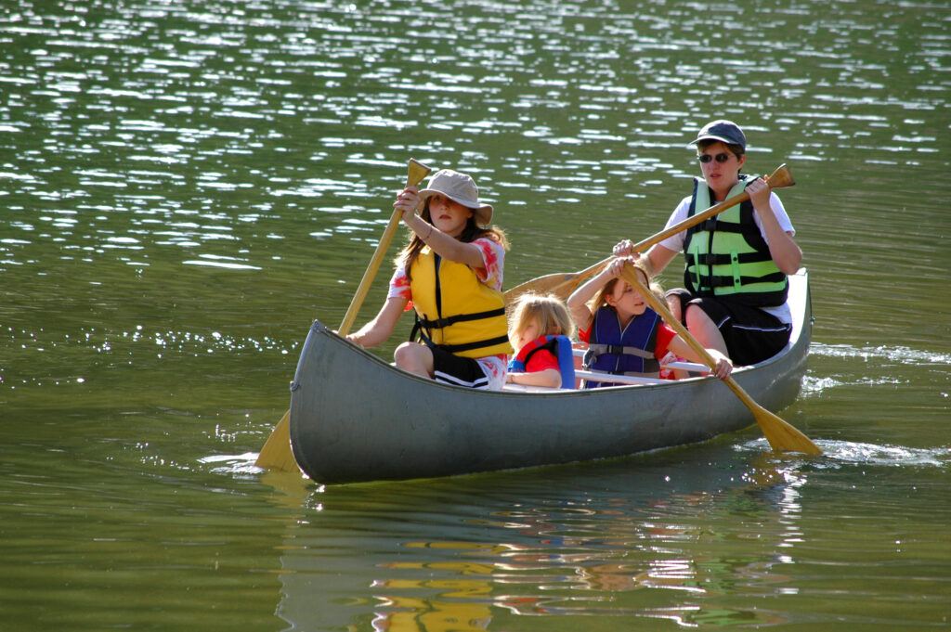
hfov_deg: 7.2
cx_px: 476
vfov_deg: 4.8
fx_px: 7523
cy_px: 316
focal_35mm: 285
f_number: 8
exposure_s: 1/200
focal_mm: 190
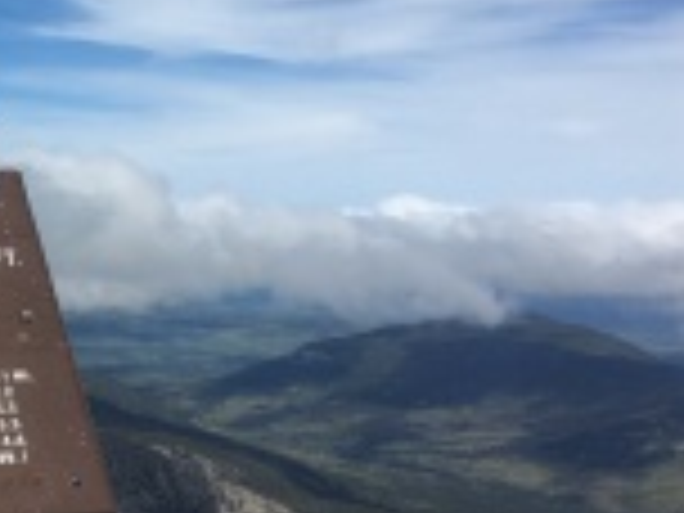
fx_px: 1383
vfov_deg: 21.0
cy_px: 220
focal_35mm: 70
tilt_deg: +0.3
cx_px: -68
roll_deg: +2.4
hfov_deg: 25.7
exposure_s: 1/2849
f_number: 2.2
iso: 25
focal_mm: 4.15
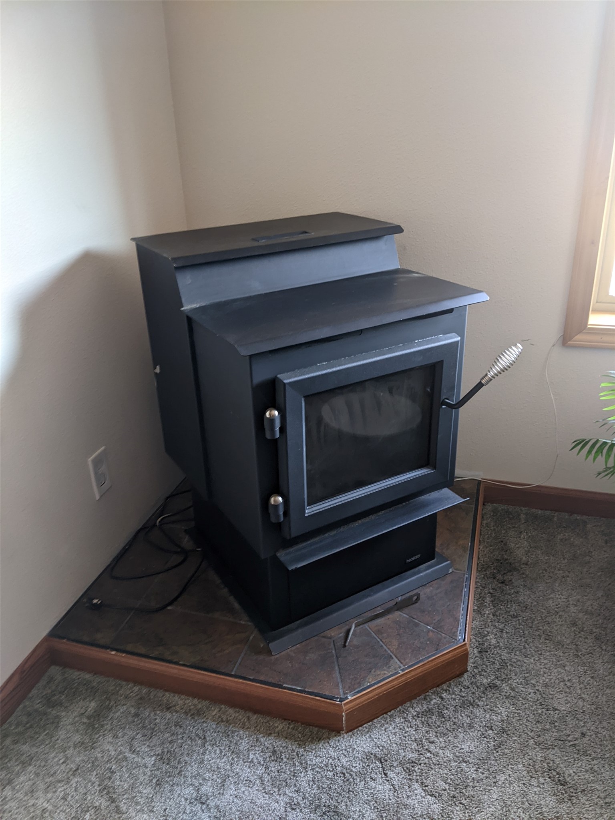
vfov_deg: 65.3
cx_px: 308
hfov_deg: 51.4
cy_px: 410
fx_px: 640
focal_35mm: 27
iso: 72
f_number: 1.8
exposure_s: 1/24
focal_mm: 4.44
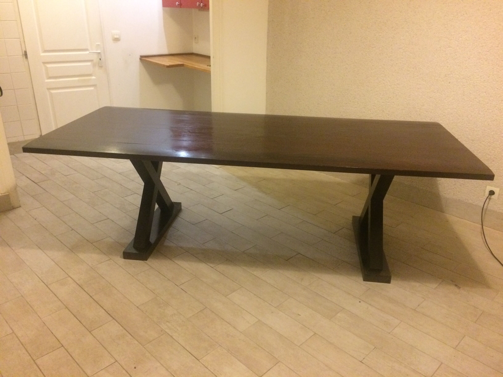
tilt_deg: -23.0
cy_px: 188
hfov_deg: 61.7
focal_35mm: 29
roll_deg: -0.4
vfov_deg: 48.2
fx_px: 421
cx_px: 252
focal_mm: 4.15
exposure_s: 1/17
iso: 400
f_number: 2.2
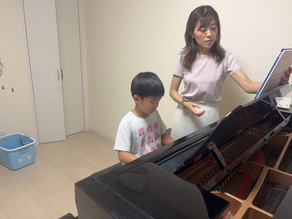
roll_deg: -2.0
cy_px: 110
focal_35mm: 26
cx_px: 146
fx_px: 219
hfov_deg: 67.3
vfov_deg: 53.1
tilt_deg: -16.7
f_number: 1.6
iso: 160
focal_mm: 5.96
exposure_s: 1/50
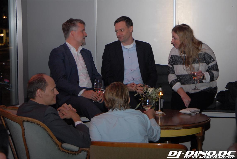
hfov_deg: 24.6
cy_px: 80
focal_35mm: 82
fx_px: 544
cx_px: 118
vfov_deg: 16.6
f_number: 5.6
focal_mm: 55
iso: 400
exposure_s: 1/30
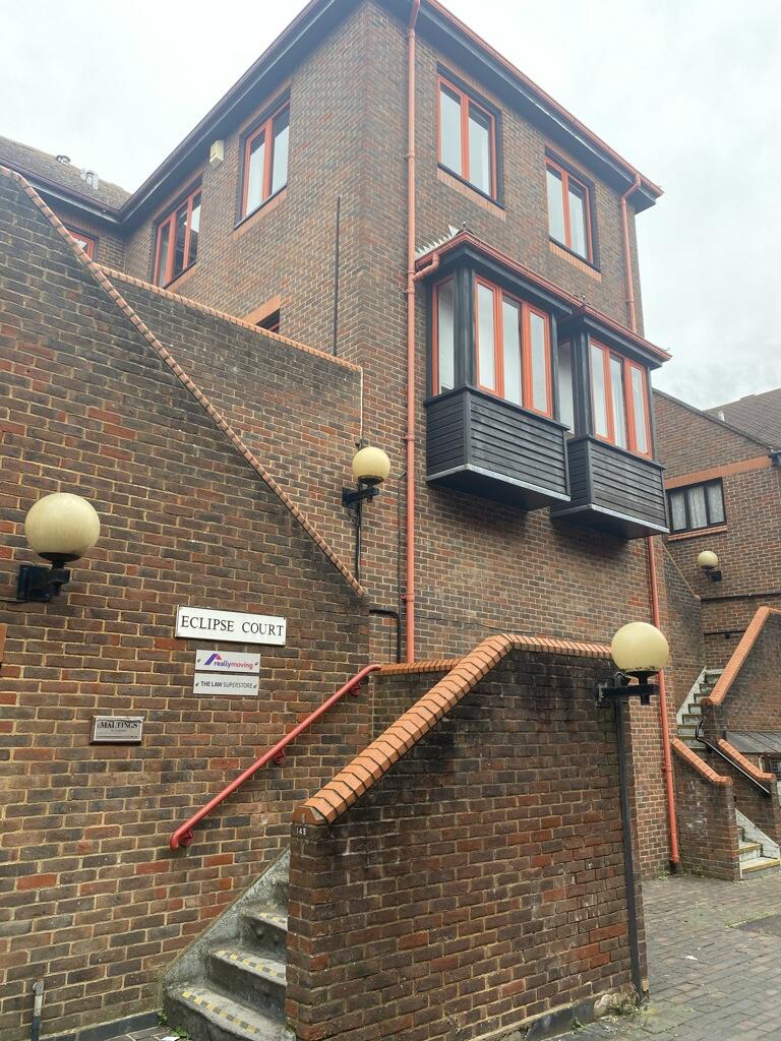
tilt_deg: +17.0
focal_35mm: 26
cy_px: 520
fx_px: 782
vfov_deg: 67.3
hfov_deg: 53.1
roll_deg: -0.5
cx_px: 390
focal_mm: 4.25
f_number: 1.8
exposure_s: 1/123
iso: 32
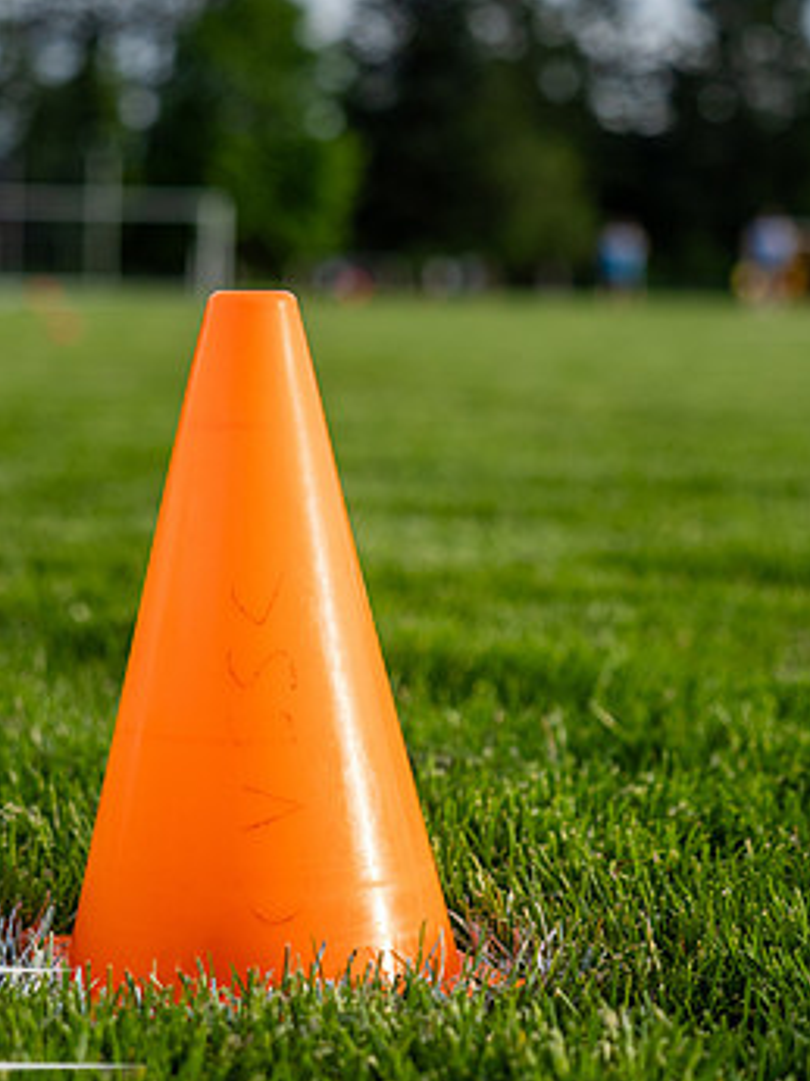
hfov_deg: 14.2
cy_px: 600
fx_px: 3249
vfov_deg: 18.9
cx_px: 324
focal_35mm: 104
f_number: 2.8
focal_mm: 40
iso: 250
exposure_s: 1/1000
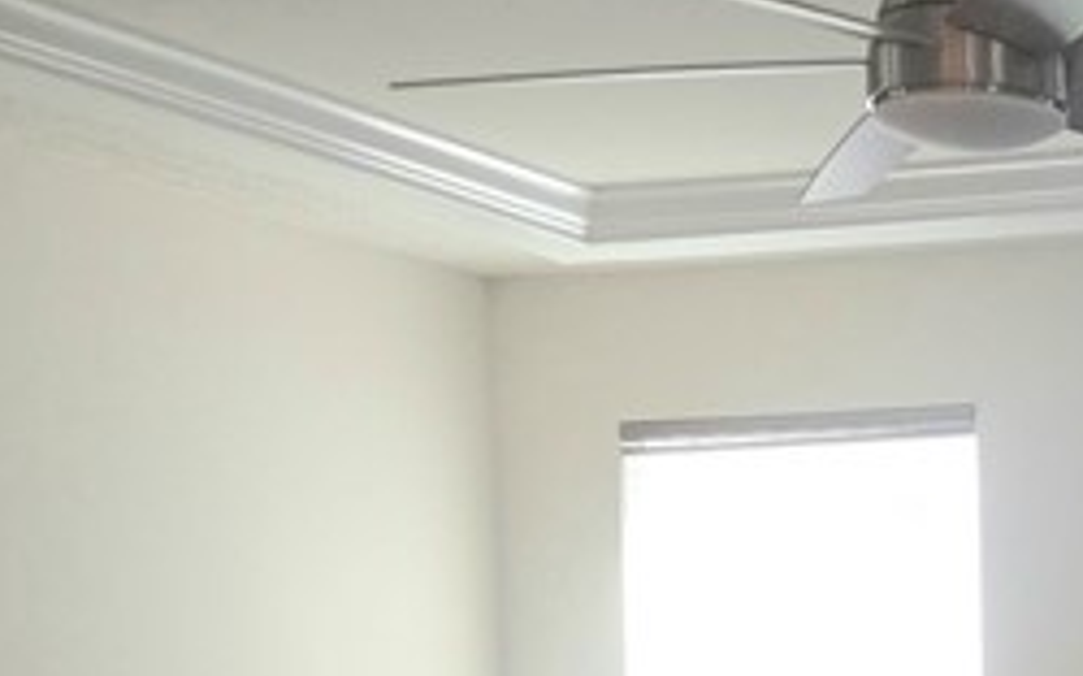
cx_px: 1274
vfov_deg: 12.1
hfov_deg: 19.7
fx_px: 2950
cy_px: 1194
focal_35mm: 100
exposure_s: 1/60.2
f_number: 1.8
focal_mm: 5.4
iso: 100
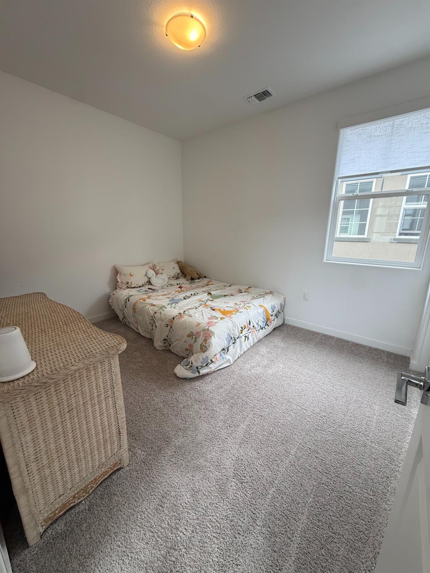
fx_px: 232
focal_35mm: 14
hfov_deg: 85.7
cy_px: 286
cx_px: 215
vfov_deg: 102.1
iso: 100
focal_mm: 2.22
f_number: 2.2
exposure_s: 1/120
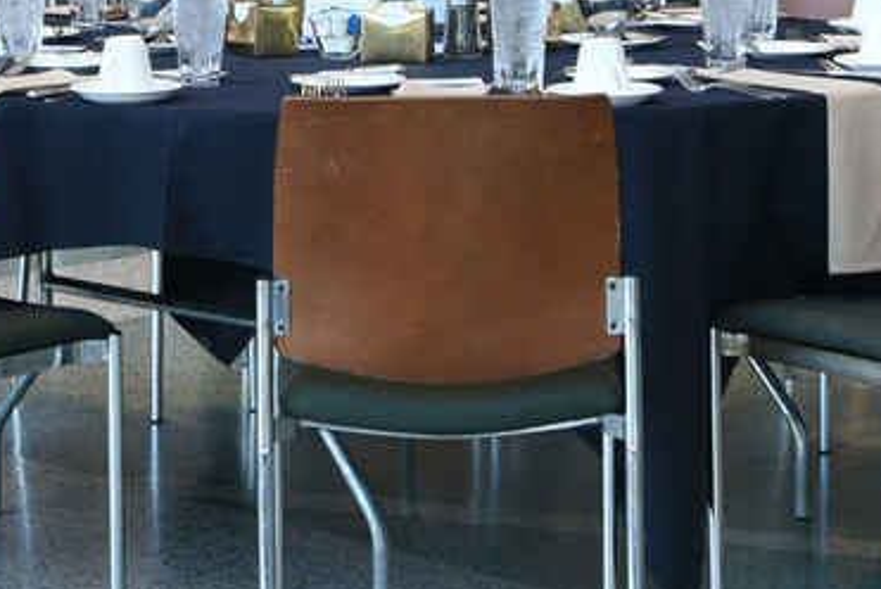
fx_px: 3502
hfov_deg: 14.3
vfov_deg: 9.4
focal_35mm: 143
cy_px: -238
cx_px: 319
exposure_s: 1/100
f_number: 5
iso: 800
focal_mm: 30
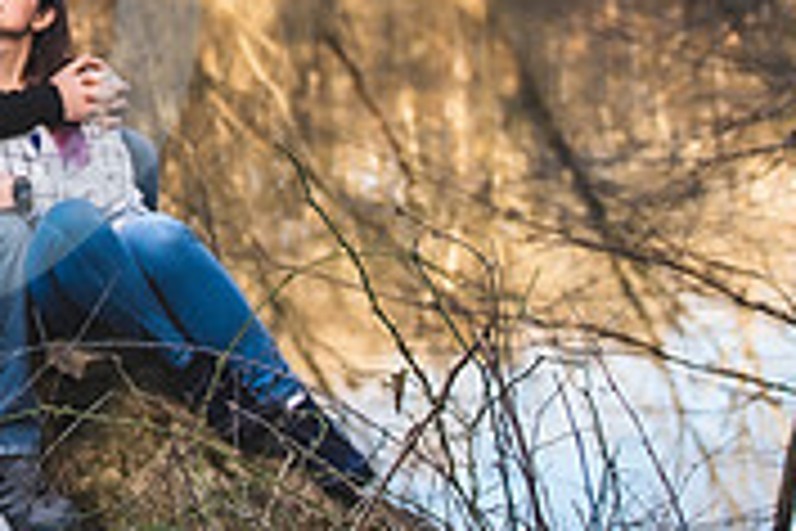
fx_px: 1946
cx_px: -169
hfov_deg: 21.4
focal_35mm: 88
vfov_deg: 15.0
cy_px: -90
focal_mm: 24
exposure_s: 1/320
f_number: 2.8
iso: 100
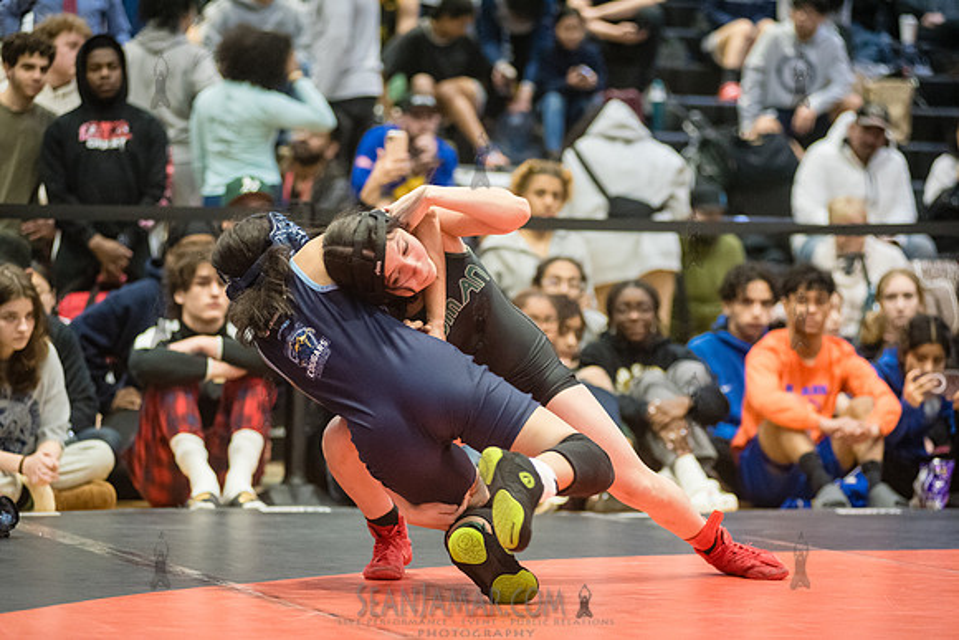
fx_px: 3330
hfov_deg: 16.4
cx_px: 480
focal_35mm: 125
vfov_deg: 11.0
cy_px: 320
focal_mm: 125
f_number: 3.2
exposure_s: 1/500
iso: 8000
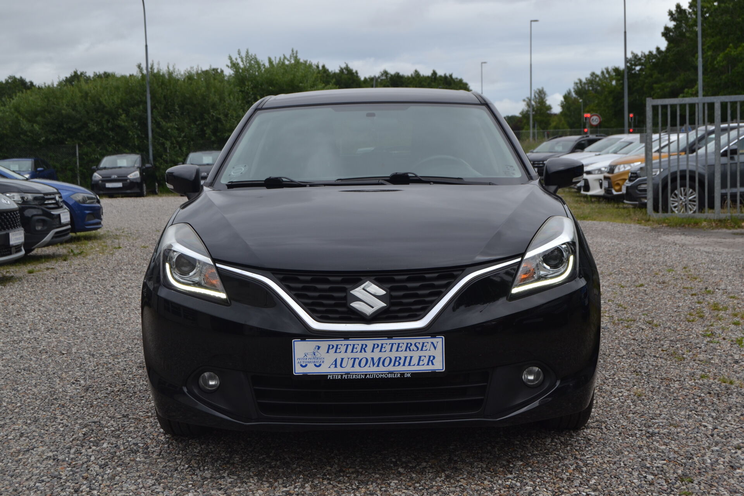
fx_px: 992
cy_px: 248
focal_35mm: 48
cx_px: 372
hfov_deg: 41.1
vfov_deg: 28.1
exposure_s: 1/320
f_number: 9
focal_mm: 32
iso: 100
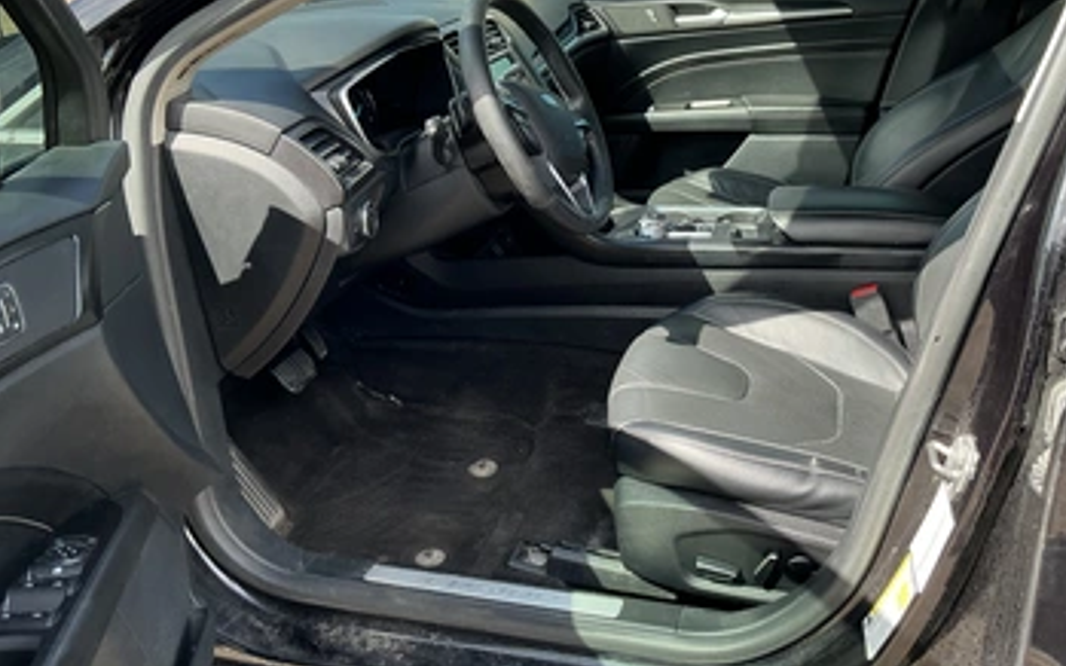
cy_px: 247
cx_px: 608
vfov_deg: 37.0
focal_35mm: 34
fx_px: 988
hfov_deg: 56.5
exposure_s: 1/169
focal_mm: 3
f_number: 1.8
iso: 20
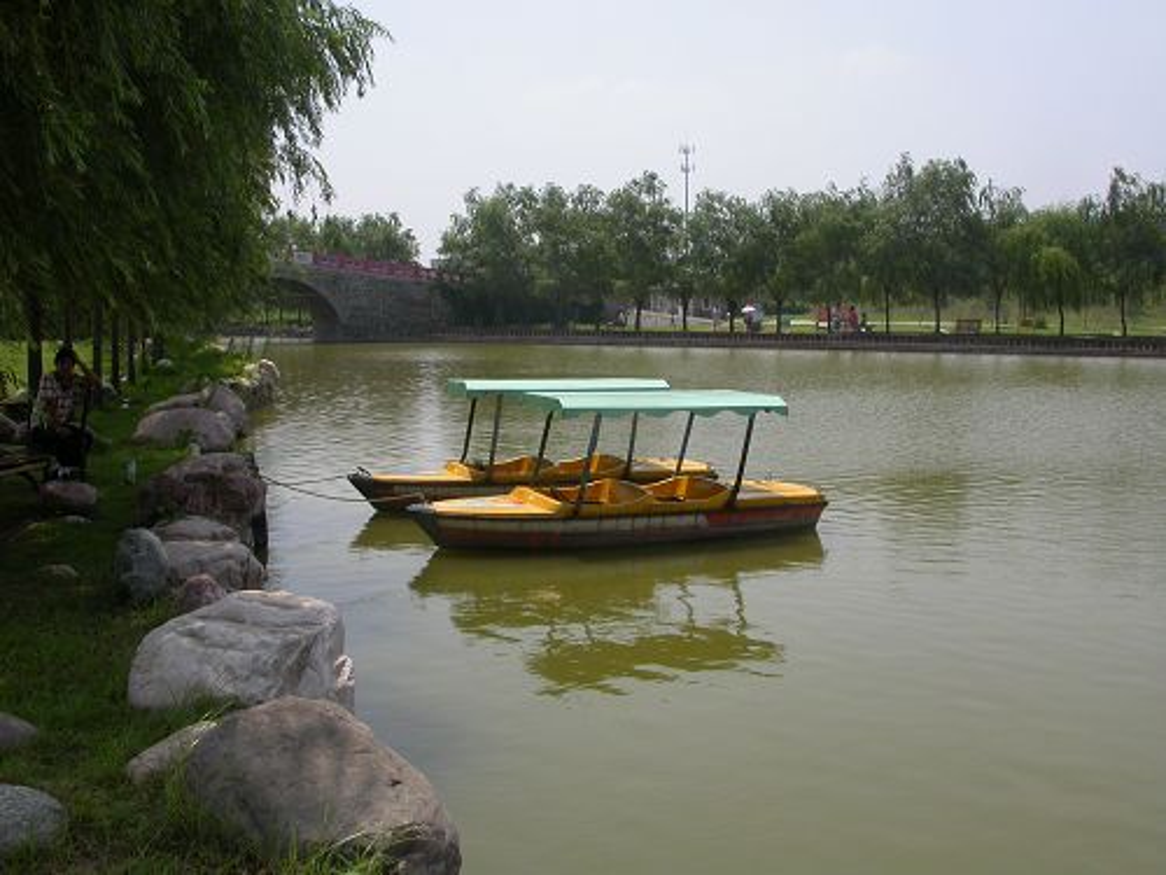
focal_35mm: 38
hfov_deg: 49.0
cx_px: 583
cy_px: 438
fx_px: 1280
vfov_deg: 37.7
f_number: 7.5
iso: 100
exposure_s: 1/417
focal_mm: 7.85
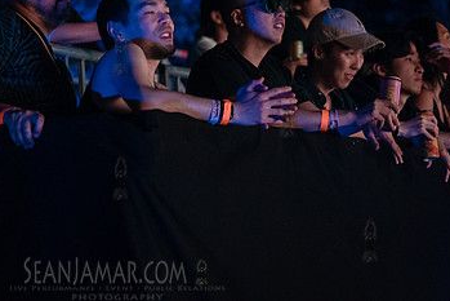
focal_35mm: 143
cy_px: 52
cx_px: 120
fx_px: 1788
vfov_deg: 9.6
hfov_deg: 14.3
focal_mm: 86
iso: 6400
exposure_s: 1/160
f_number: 3.2
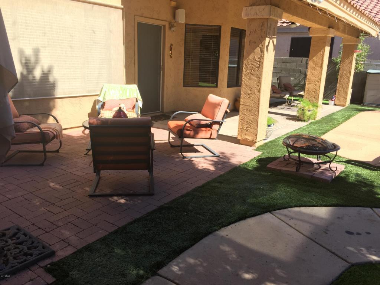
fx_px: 318
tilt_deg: -14.9
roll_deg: -2.3
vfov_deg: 48.2
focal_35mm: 29
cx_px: 190
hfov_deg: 61.7
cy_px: 142
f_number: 2.2
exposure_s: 1/659
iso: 32
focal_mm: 4.15
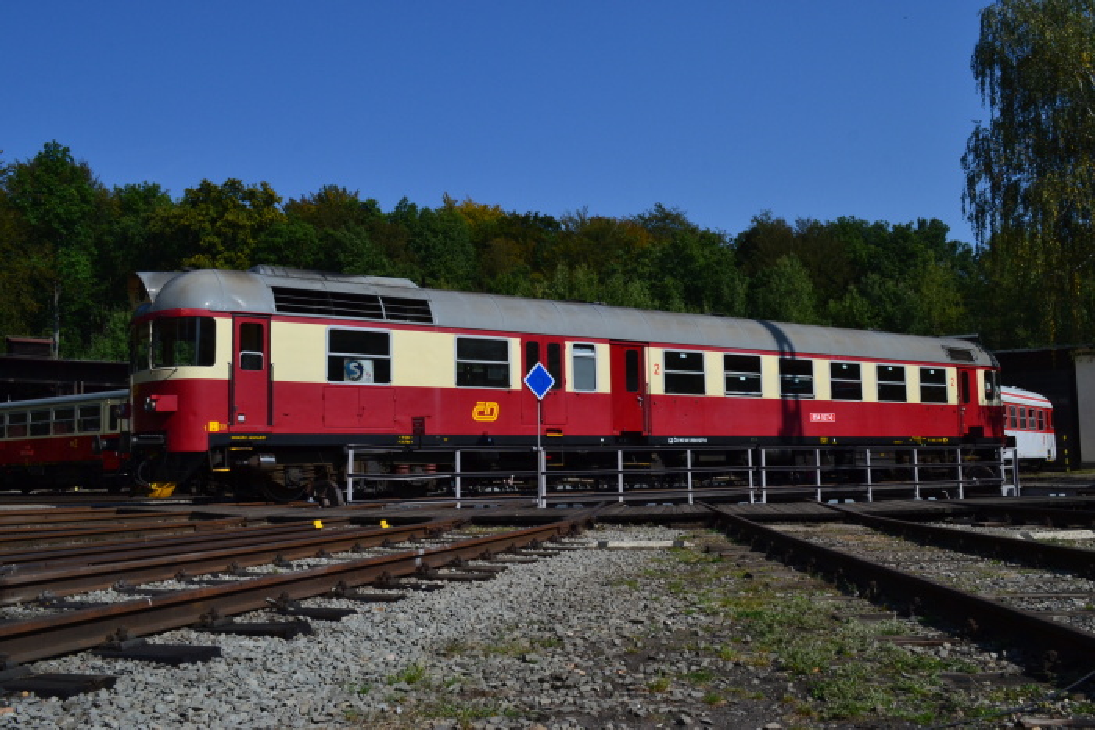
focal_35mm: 33
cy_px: 365
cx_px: 548
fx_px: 1004
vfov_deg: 40.0
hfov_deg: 57.2
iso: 360
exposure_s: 1/500
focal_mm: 22
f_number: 11
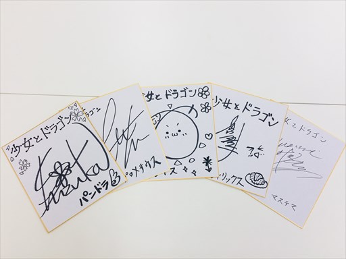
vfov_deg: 48.2
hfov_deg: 61.7
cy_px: 130
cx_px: 173
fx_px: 290
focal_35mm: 29
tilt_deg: -78.5
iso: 40
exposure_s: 1/100
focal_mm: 4.15
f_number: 2.2
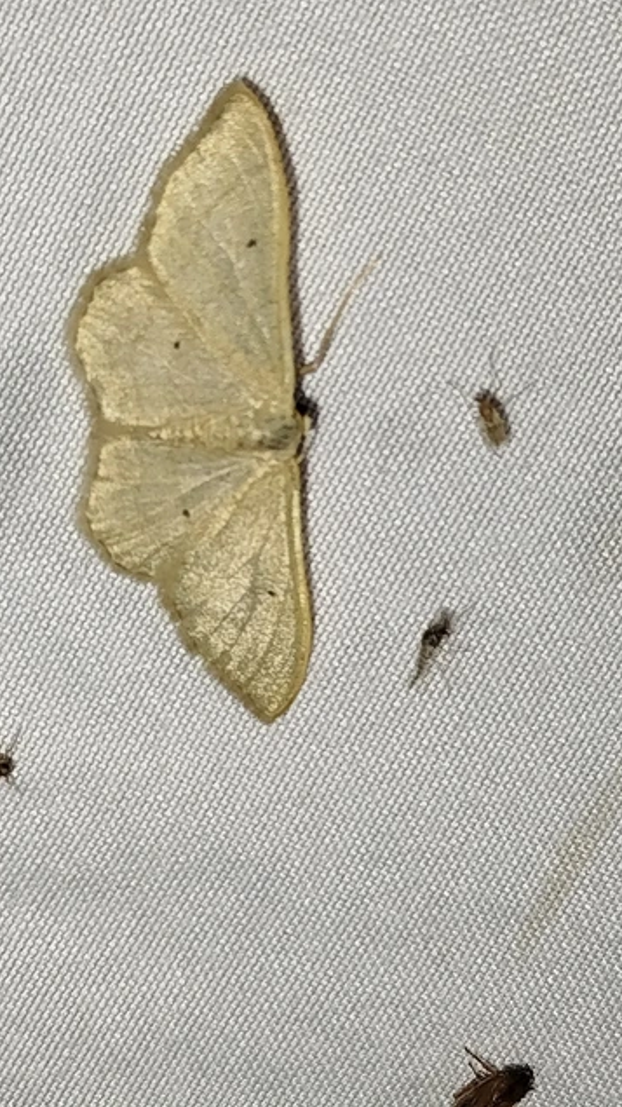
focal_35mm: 89
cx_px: 244
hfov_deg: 13.6
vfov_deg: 23.9
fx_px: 2611
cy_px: 553
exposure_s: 1/50
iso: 80
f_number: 1.7
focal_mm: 5.31
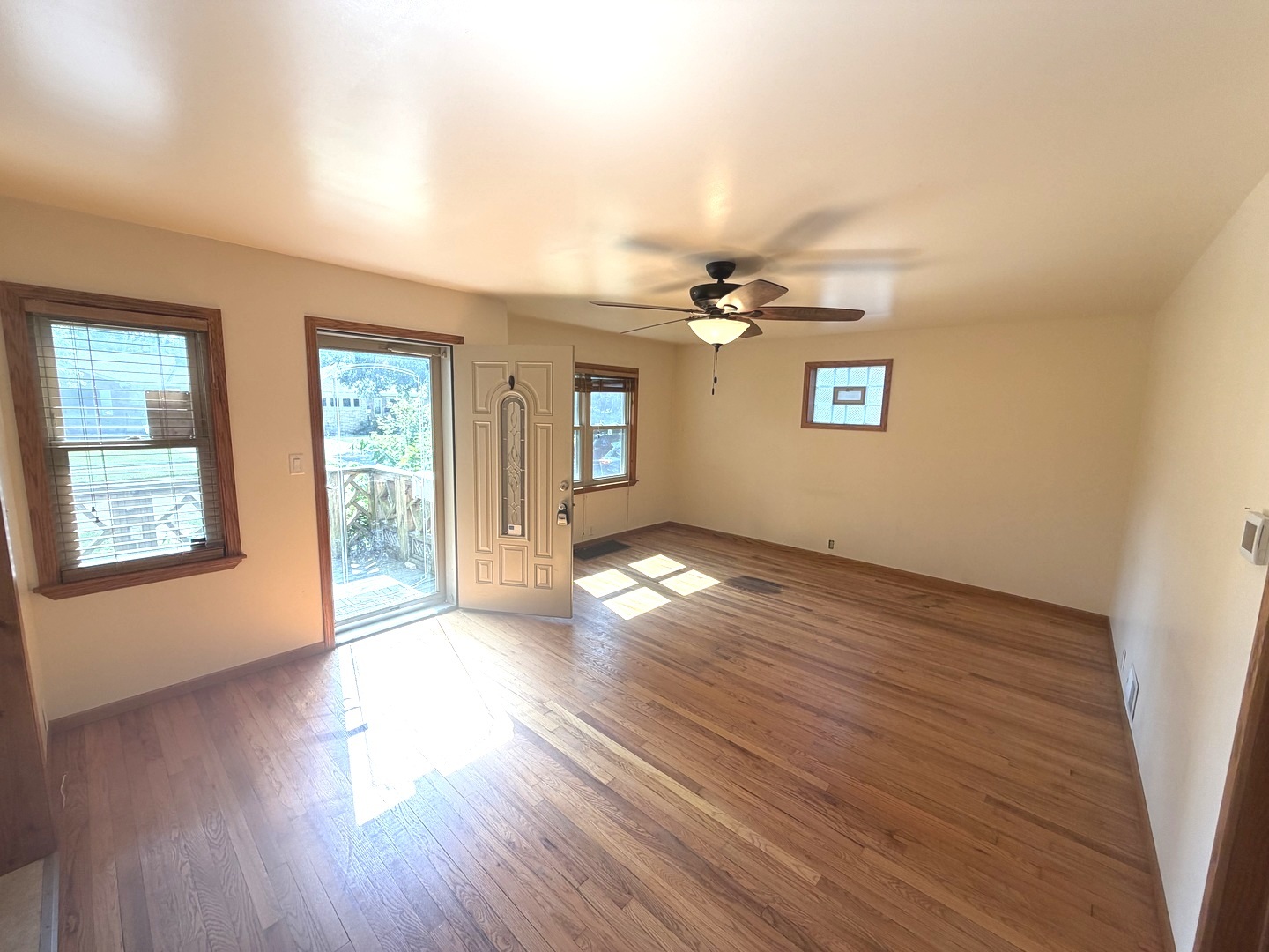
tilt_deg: -8.0
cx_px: 634
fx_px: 513
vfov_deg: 85.7
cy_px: 476
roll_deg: -2.1
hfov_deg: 102.1
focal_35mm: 14
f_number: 2.2
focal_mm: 2.22
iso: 64
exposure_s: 1/148
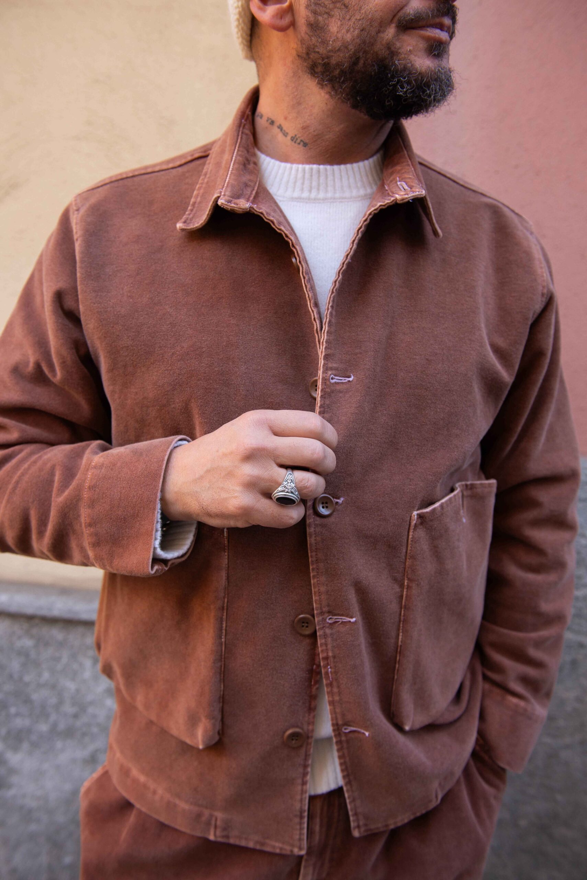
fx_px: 782
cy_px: 440
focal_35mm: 32
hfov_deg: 41.2
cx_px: 294
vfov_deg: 58.7
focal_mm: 32
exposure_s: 1/200
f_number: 4.5
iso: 500
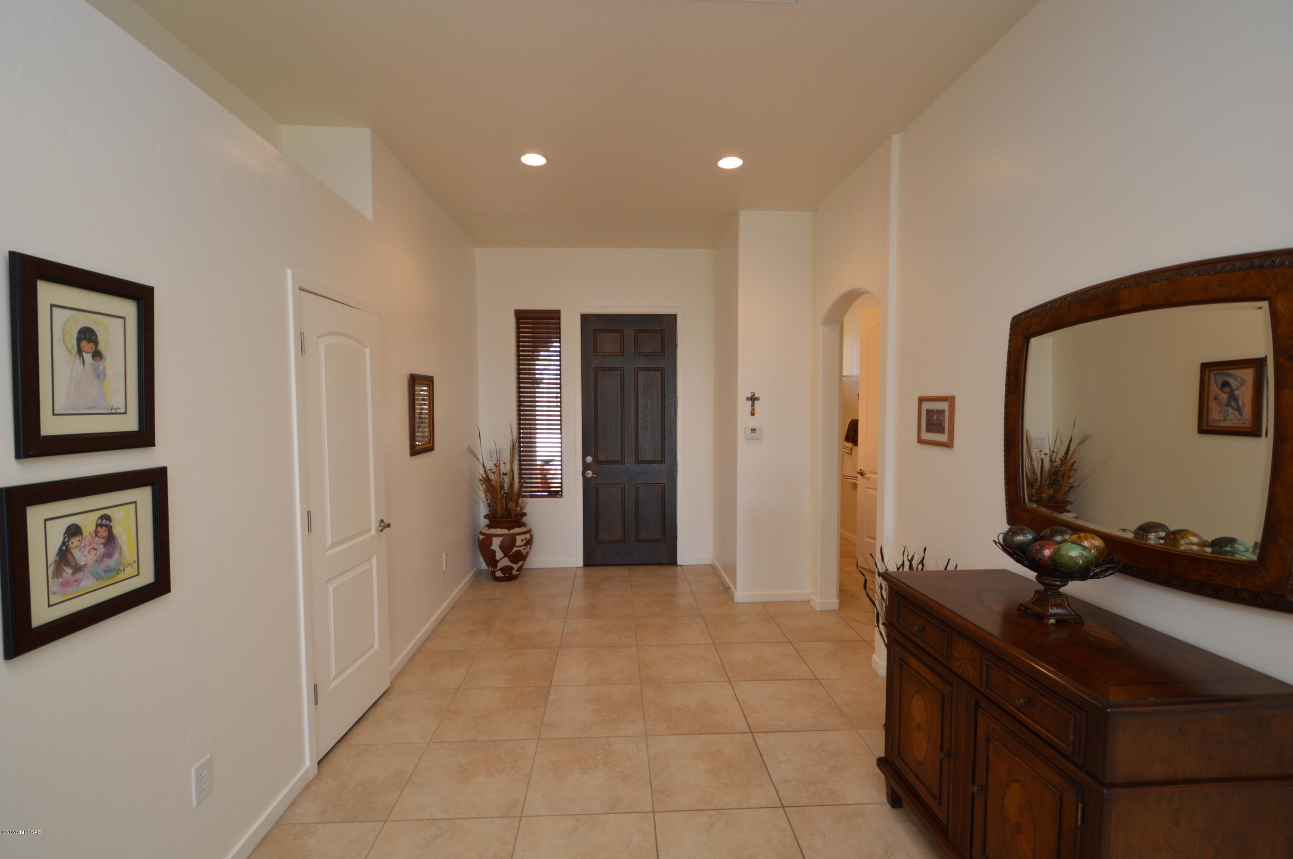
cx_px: 646
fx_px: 538
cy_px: 430
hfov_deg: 100.4
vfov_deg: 77.2
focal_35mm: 15
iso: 400
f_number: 3.5
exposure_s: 1/60
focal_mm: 10
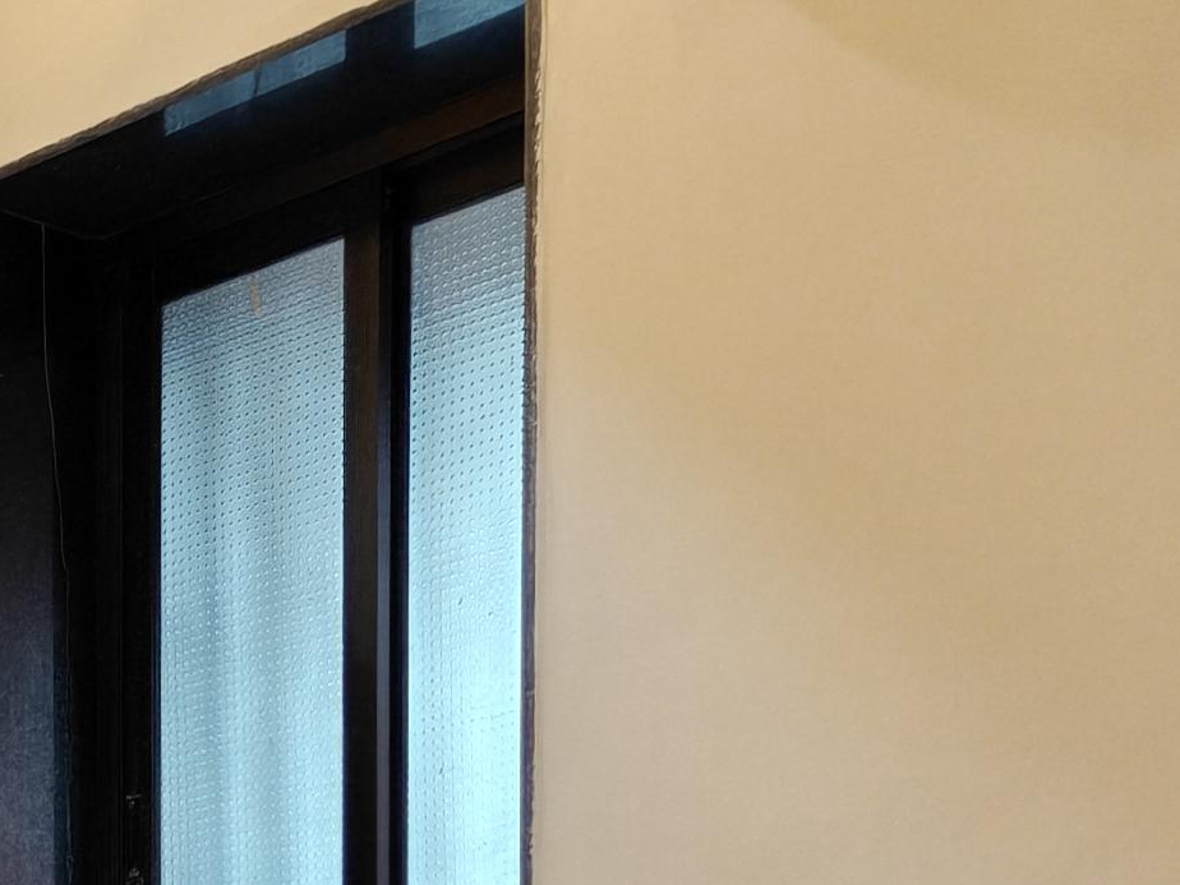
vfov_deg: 12.8
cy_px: 1715
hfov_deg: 17.5
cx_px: -529
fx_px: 3477
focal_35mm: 102
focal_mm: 6.06
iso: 500
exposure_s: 1/100
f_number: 3.5
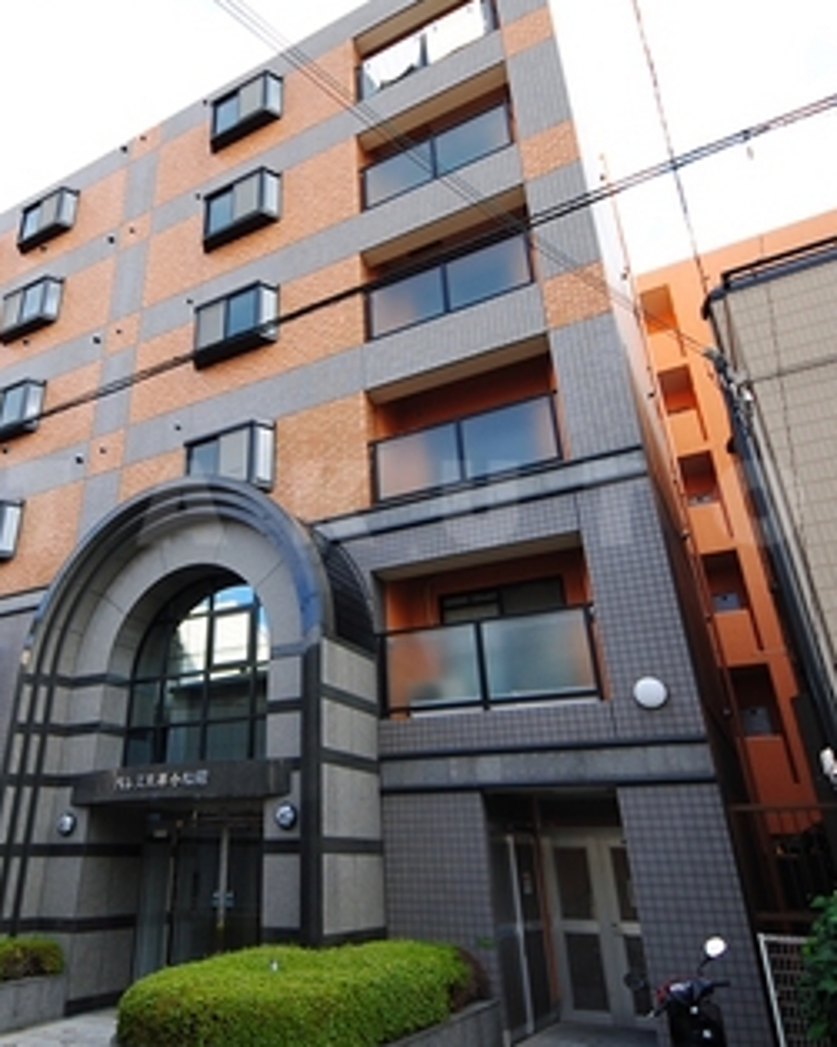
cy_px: 507
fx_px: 713
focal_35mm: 23
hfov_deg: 59.9
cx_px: 303
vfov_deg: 72.6
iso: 100
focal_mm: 8
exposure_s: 1/100
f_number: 5
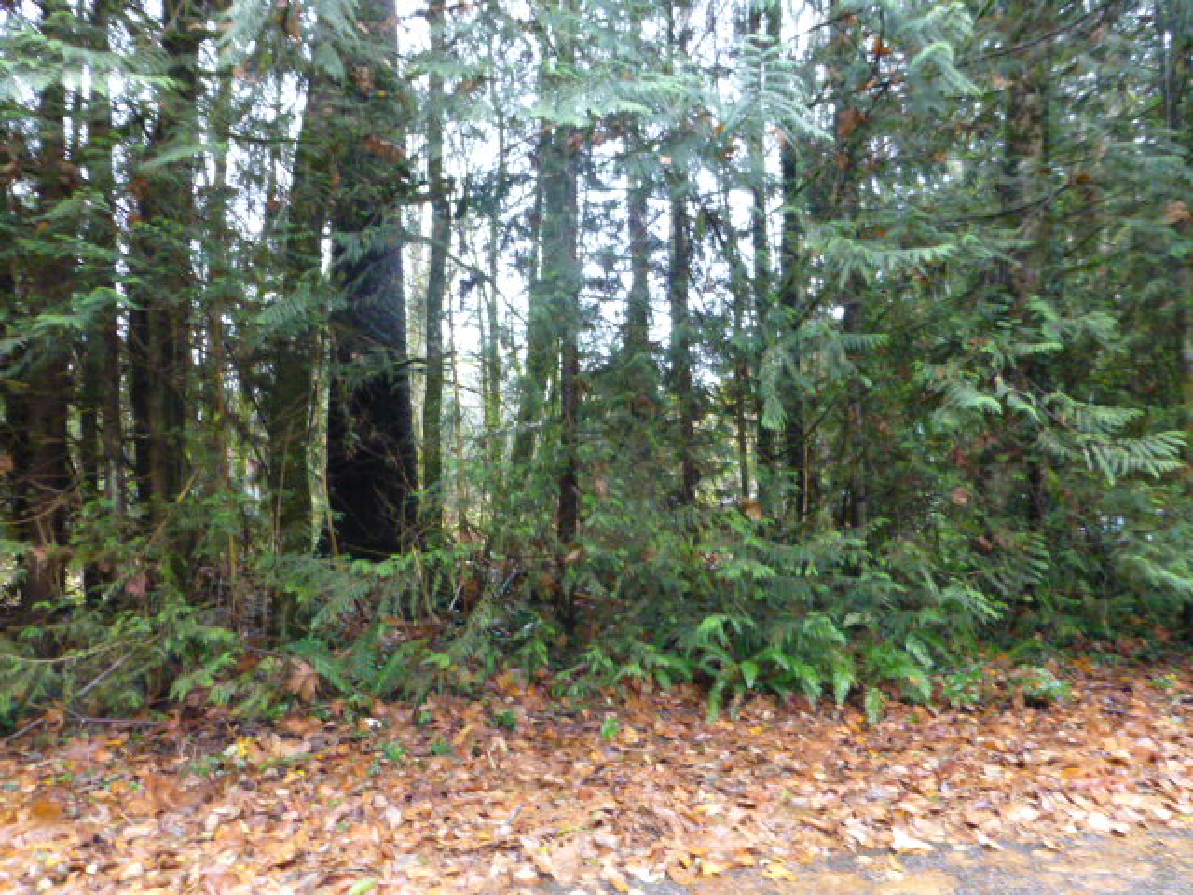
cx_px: 596
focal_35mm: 24
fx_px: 827
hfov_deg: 71.6
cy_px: 448
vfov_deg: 56.8
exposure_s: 1/80
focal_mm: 4.3
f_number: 3.3
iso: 1600
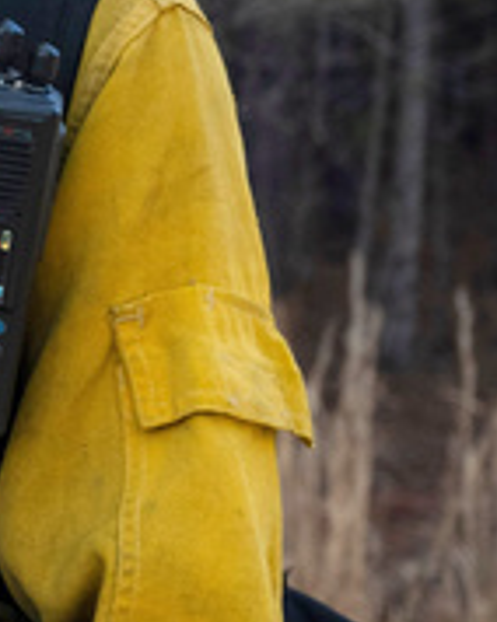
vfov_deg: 10.1
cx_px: -556
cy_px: -56
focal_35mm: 189
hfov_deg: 7.8
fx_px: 3481
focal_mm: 35
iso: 800
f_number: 4
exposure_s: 1/200
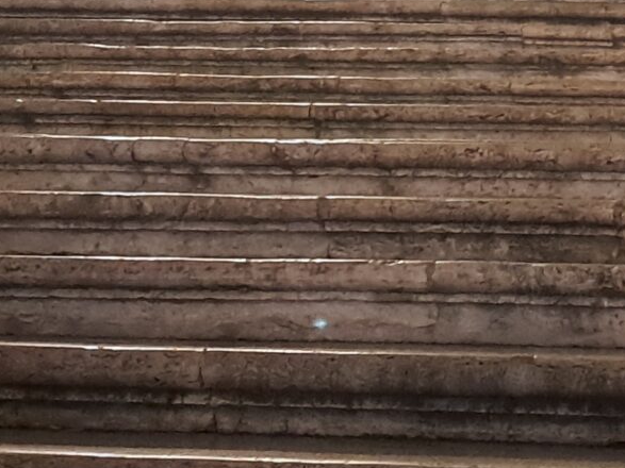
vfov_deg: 13.1
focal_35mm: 109
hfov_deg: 17.0
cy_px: -158
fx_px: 1968
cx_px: 810
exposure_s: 1/20
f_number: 1.8
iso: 1000
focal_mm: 4.65
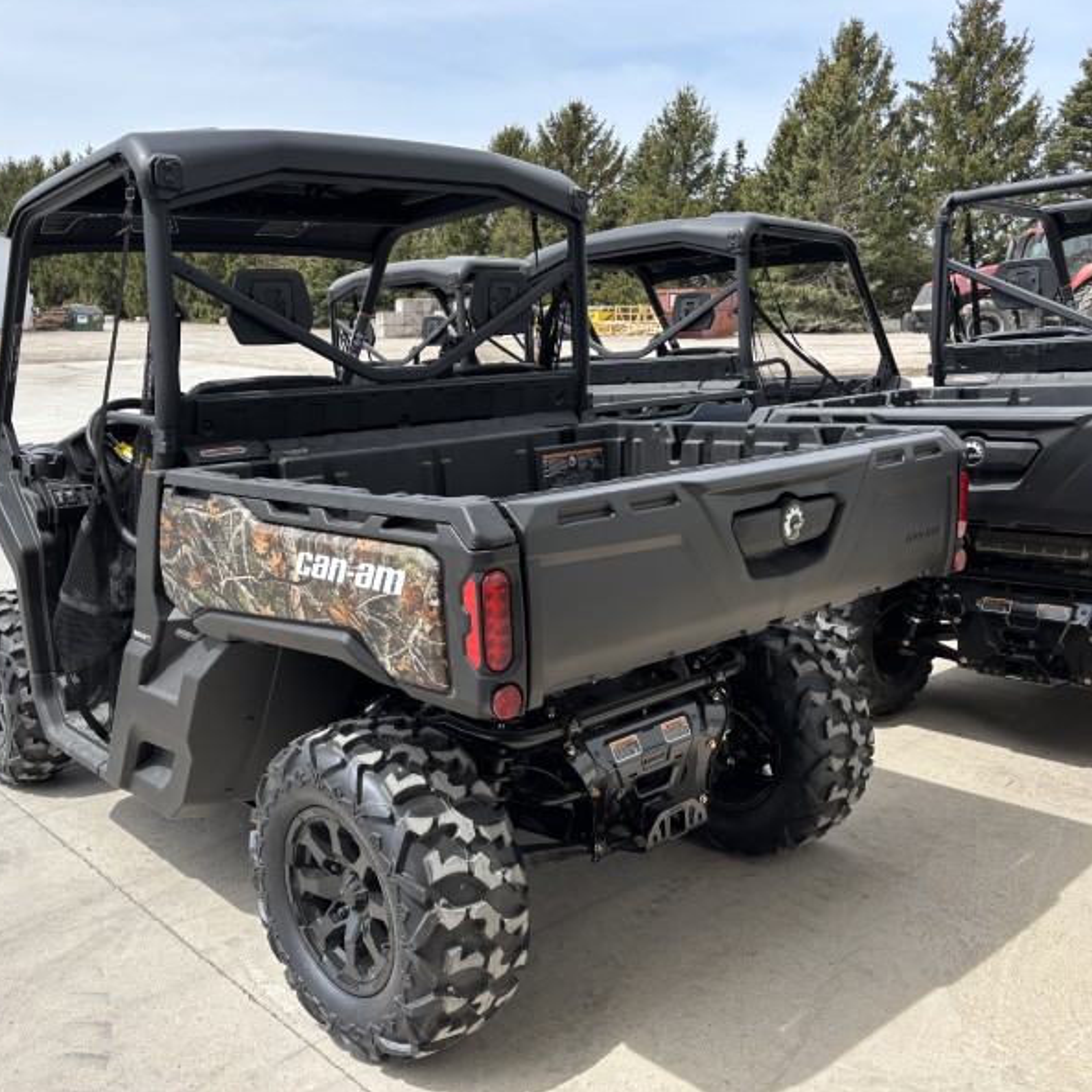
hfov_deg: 52.2
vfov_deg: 52.5
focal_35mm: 31
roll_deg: +1.2
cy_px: 545
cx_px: 446
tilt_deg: -12.7
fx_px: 1106
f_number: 1.6
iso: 50
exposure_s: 1/1949
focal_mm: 5.96
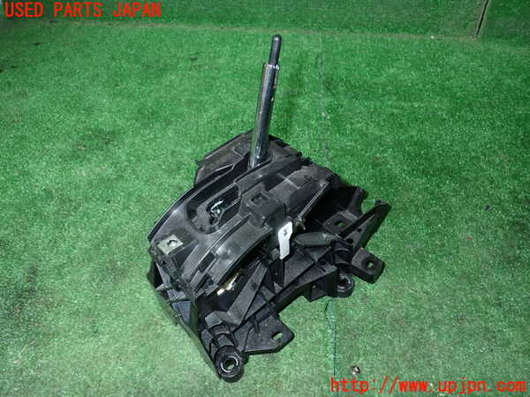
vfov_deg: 46.8
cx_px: 265
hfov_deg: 60.0
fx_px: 459
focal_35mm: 30
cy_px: 198
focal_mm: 5.4
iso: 200
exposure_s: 1/30
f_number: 6.3
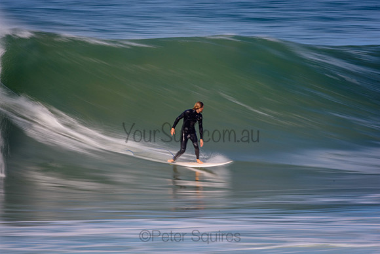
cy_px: 127
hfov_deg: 2.7
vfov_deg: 1.8
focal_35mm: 750
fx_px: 7918
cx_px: 190
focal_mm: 500
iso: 100
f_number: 18
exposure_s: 1/20
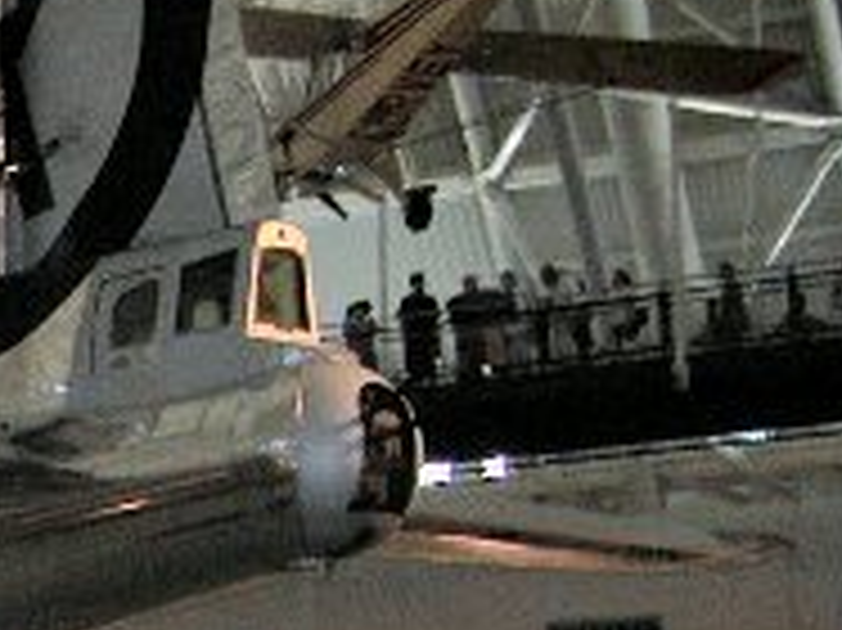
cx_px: -914
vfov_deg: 9.6
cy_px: 922
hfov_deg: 11.6
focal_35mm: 150
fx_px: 3646
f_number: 2.8
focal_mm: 8.9
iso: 200
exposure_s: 1/60
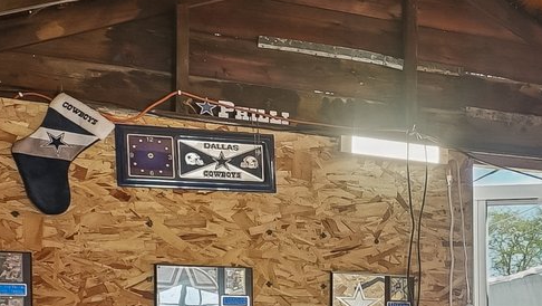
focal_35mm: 75
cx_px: 833
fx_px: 1078
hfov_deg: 22.6
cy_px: 369
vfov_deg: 15.5
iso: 400
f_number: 8
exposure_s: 1/13
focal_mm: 17
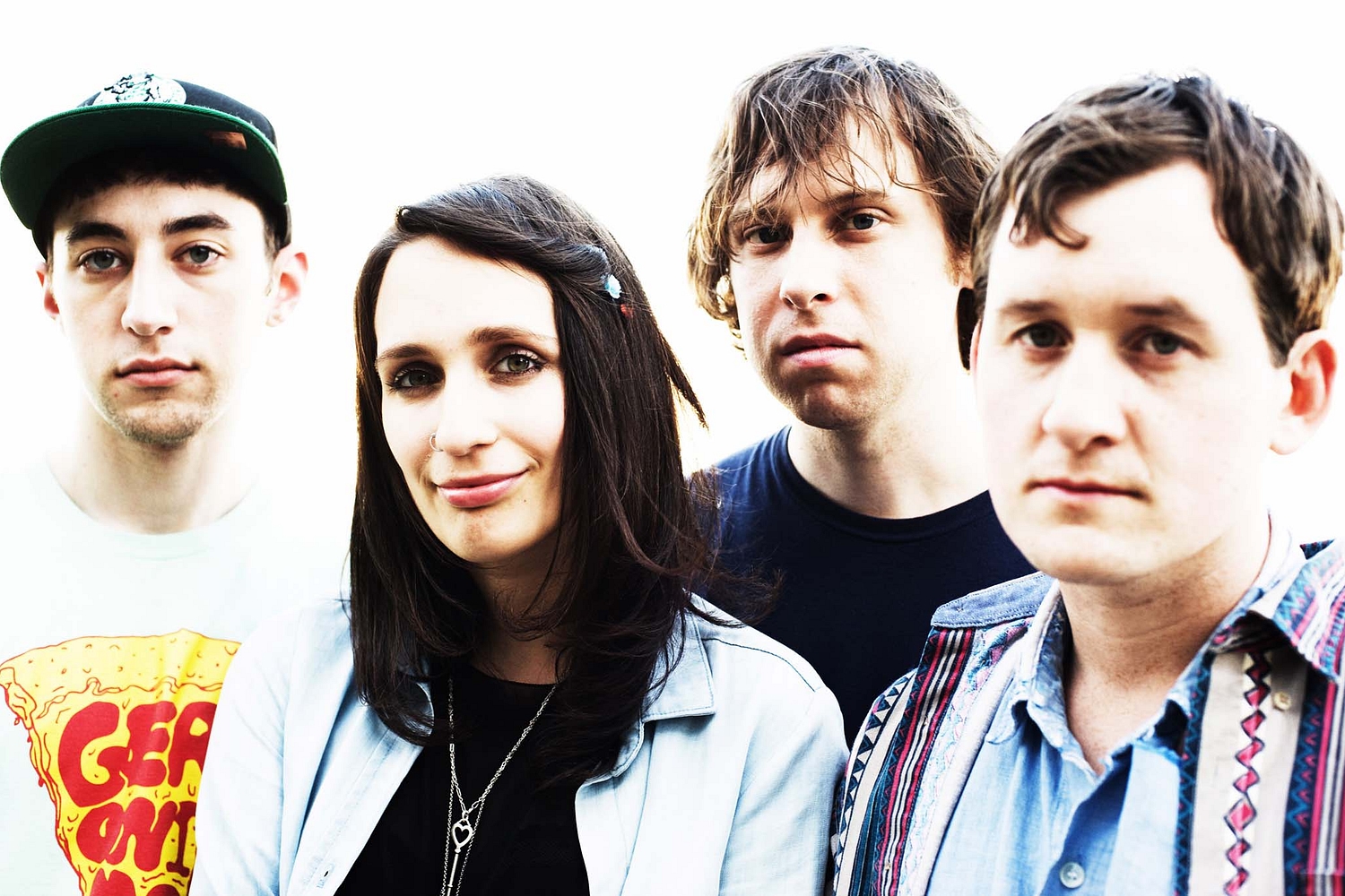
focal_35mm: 50
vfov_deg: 27.0
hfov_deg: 39.6
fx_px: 1868
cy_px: 448
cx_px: 672
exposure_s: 1/125
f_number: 5
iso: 200
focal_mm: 50
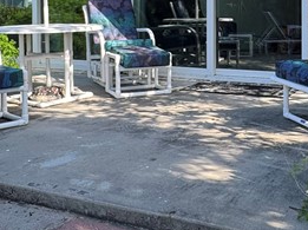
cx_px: 227
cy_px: 19
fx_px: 489
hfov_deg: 34.3
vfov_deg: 25.6
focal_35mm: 55
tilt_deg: -1.2
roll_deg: +0.4
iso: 40
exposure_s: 1/351
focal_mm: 2.22
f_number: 2.2
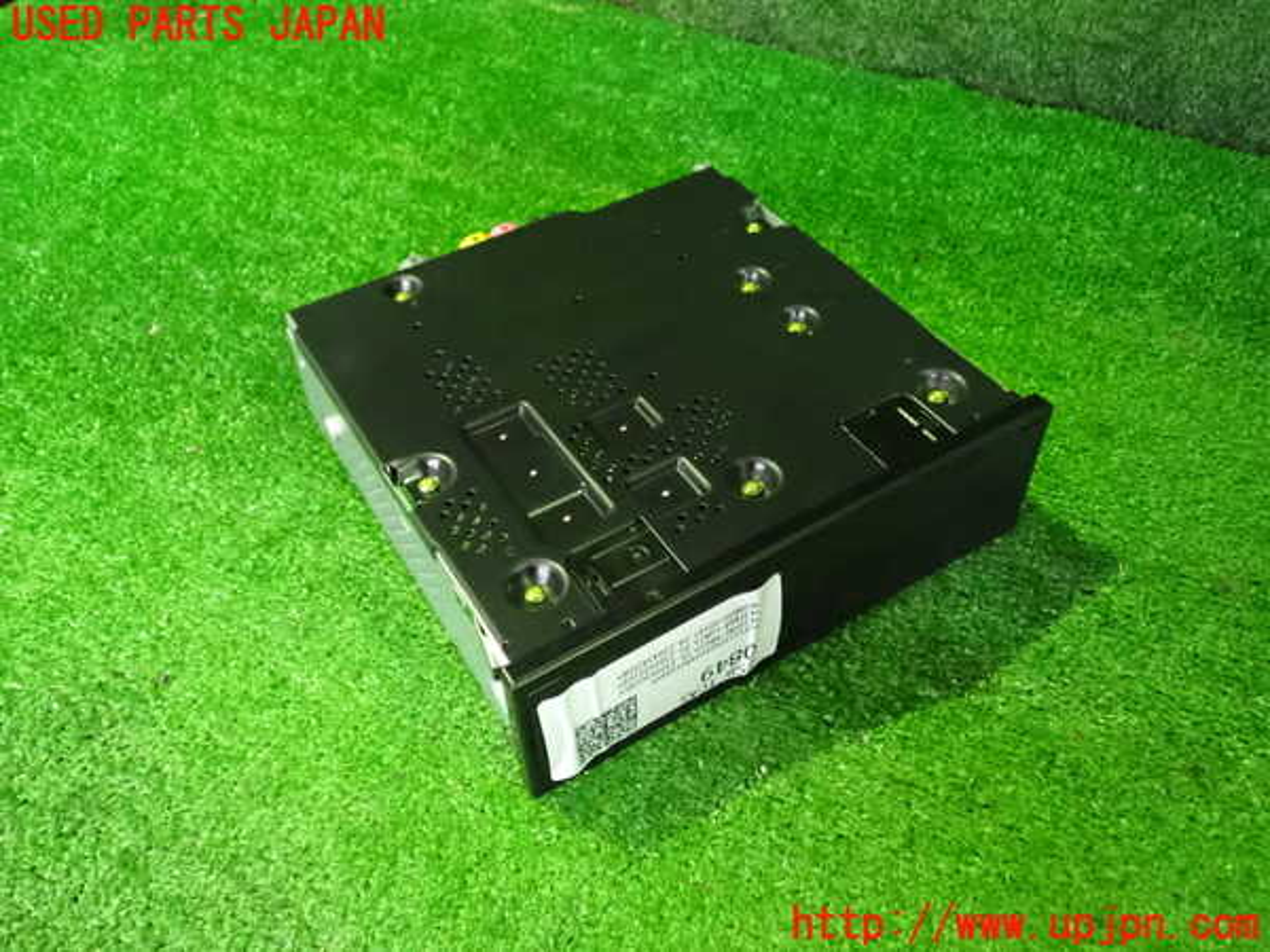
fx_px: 1101
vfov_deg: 46.8
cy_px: 476
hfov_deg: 60.0
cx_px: 635
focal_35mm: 30
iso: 2000
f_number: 2.3
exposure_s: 1/50
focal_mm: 5.4
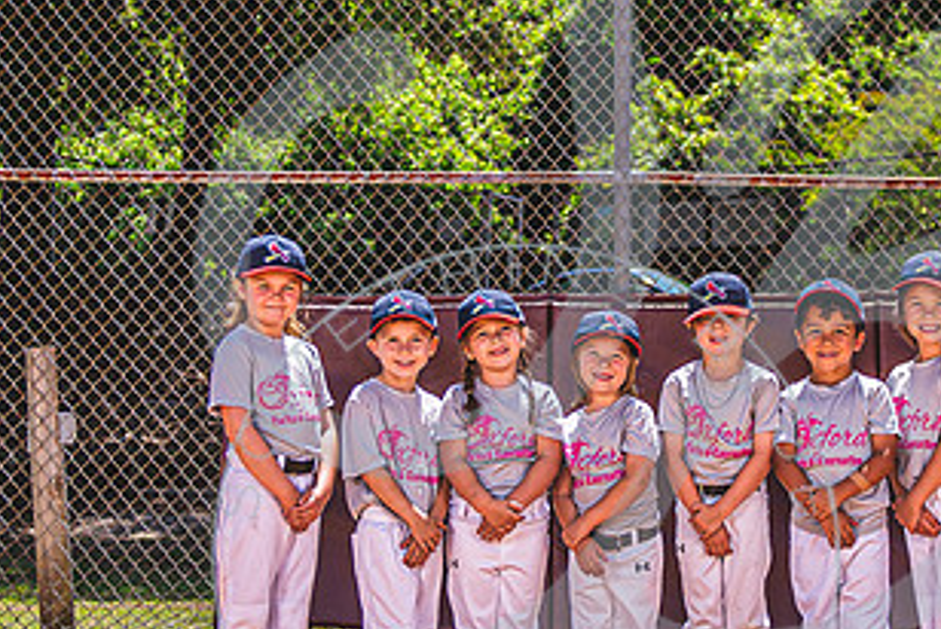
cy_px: 169
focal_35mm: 97
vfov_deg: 14.1
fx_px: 2538
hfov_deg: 21.0
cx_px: 560
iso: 100
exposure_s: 1/1600
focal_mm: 38
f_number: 5.6
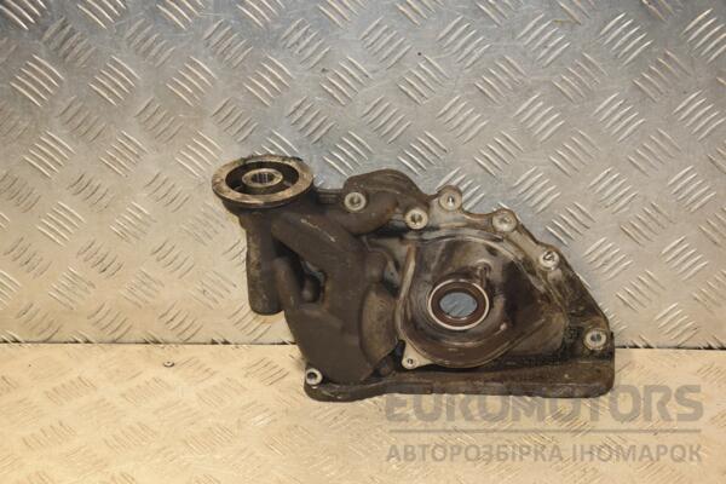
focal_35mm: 63
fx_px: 1270
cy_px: 242
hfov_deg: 31.9
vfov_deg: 21.6
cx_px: 363
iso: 800
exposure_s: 1/200
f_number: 5
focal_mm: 42
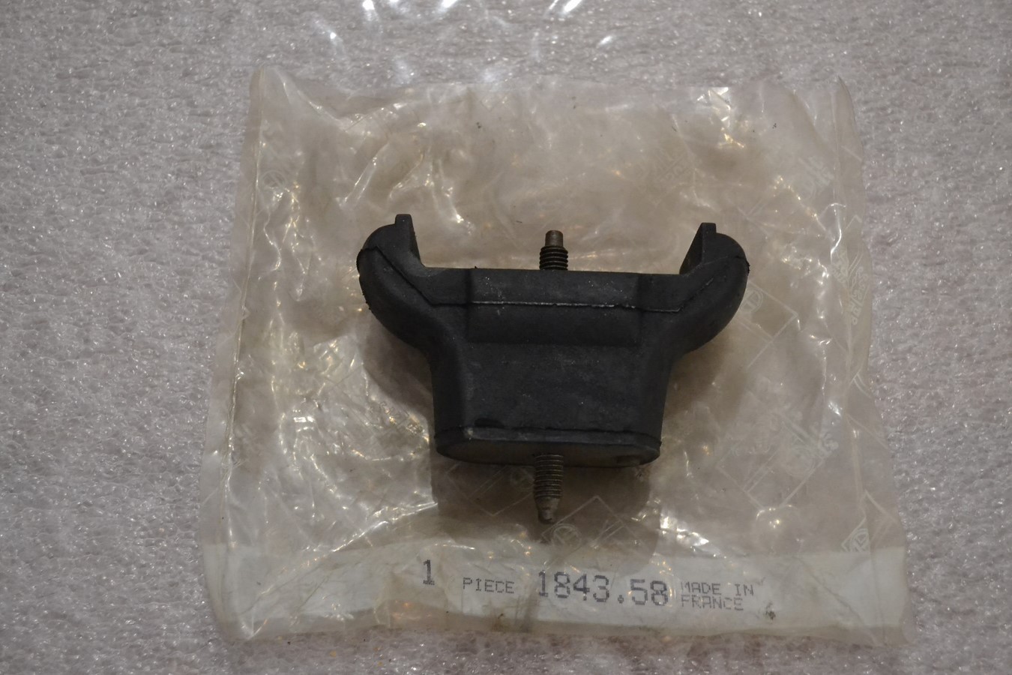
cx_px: 506
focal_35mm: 44
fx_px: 1223
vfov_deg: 30.8
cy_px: 338
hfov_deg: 45.0
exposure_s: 1/30
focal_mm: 29
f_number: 4.5
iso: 3200
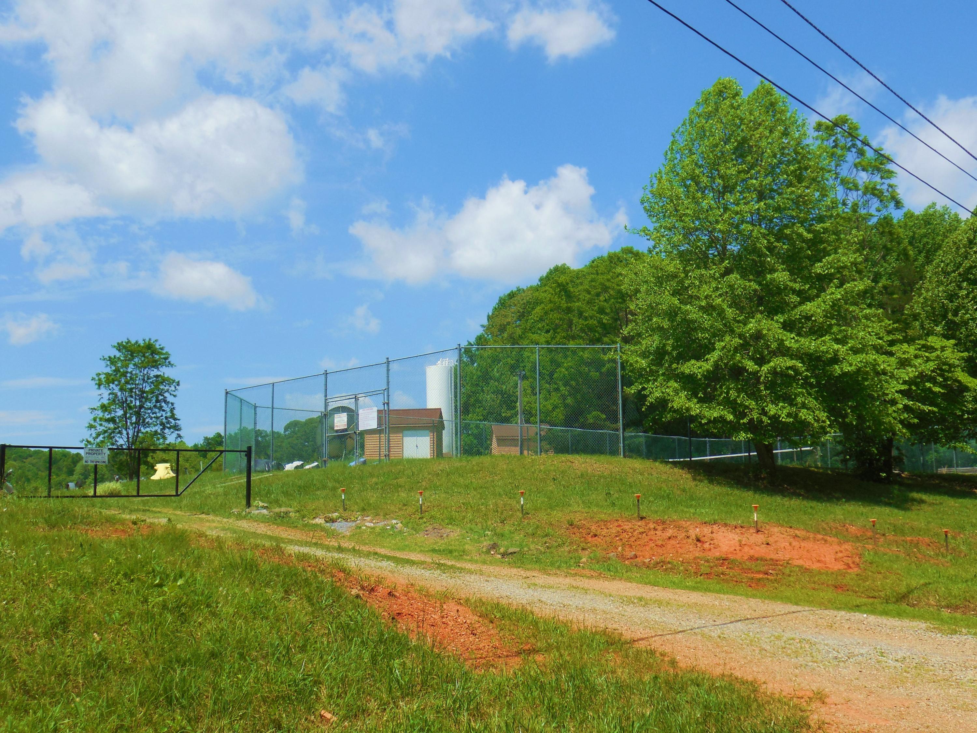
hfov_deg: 49.0
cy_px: 366
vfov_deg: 37.7
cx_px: 488
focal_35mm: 38
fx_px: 1073
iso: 125
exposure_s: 1/1250
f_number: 4.2
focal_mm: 6.8
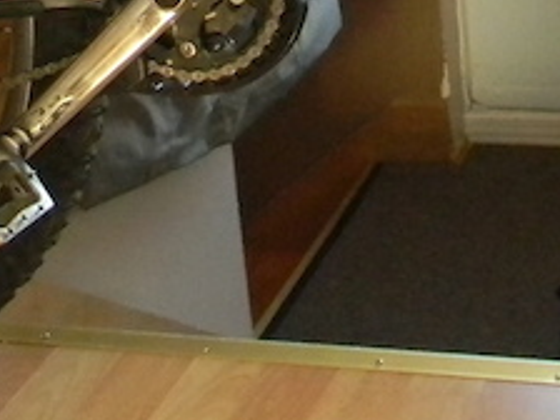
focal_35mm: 128
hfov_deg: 15.1
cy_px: -362
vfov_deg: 10.8
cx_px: 582
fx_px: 2071
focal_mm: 5
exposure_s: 1/51.7
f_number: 3.5
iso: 400
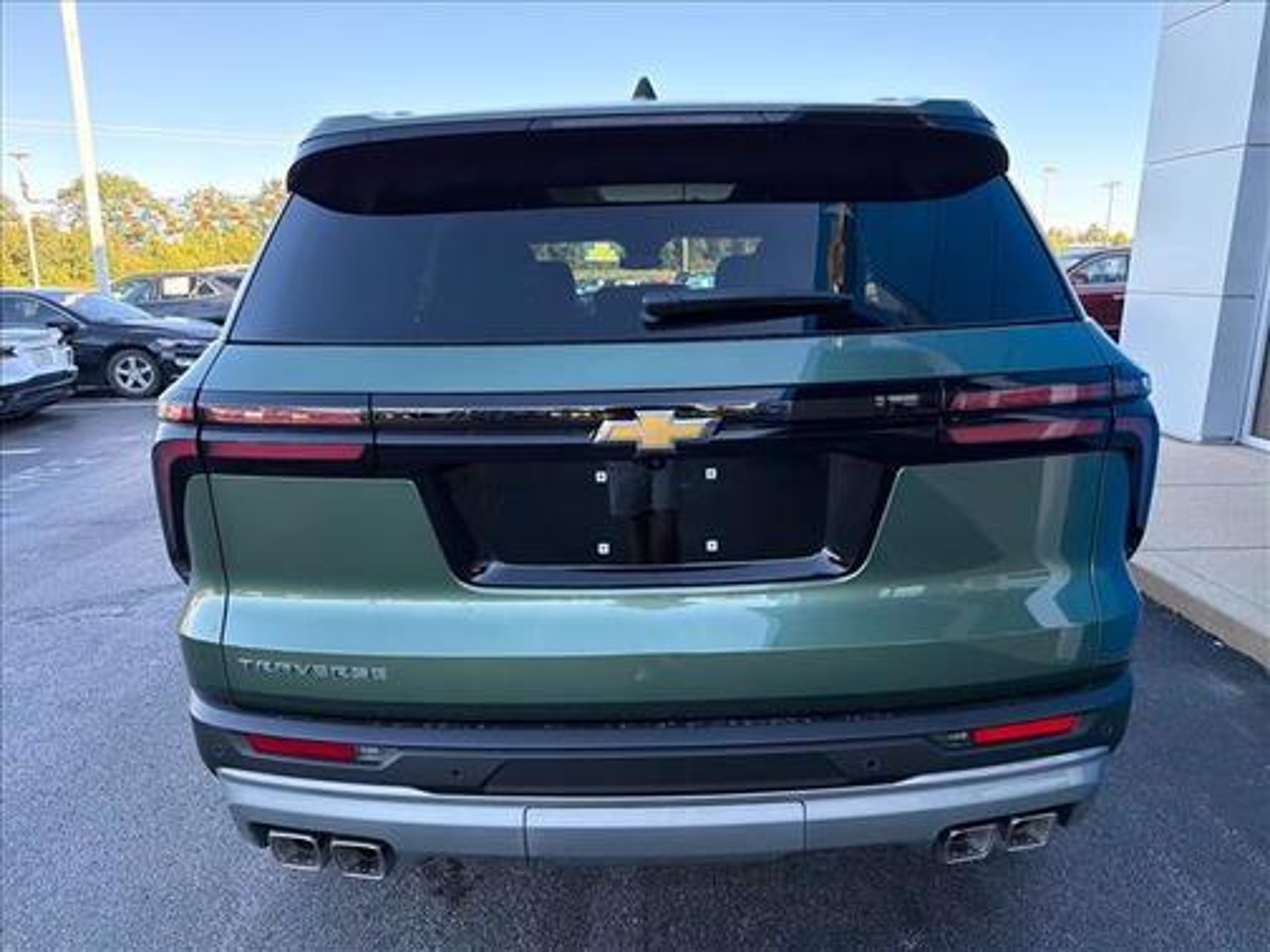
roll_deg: -0.4
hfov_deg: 71.6
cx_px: 635
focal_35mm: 24
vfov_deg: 56.8
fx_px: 881
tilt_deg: -13.6
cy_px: 476
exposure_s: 1/1812
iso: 400
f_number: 1.78
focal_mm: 6.76
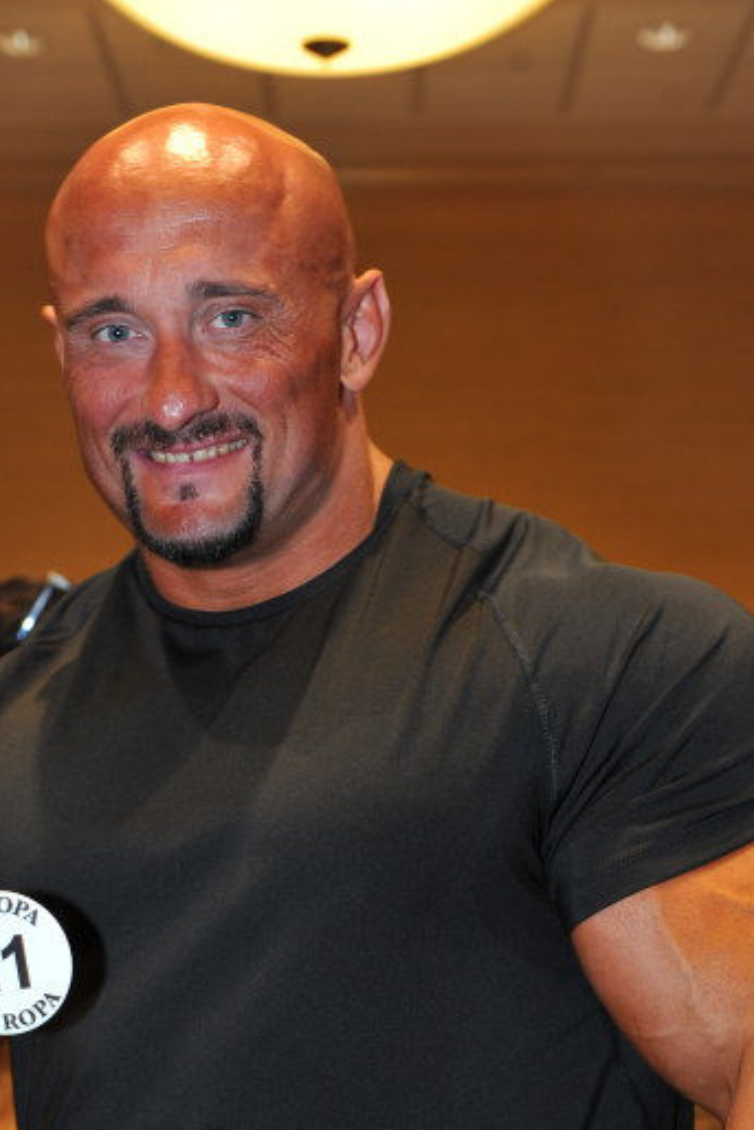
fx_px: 2198
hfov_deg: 19.4
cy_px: 950
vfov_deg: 28.1
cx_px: 304
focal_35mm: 70
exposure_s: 1/60
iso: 800
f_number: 4
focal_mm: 40
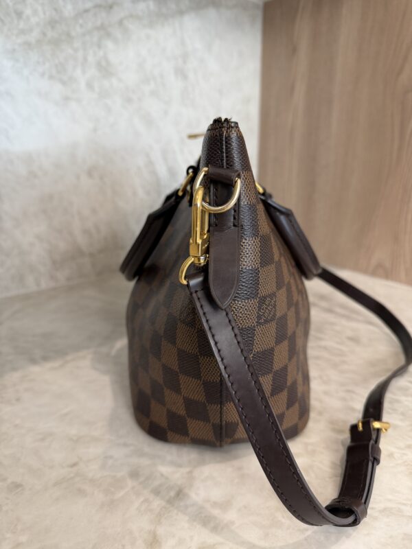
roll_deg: -0.4
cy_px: 274
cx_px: 206
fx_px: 381
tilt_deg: -17.1
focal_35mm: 24
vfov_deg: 71.6
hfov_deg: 56.8
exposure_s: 1/120
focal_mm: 6.76
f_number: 1.78
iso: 160
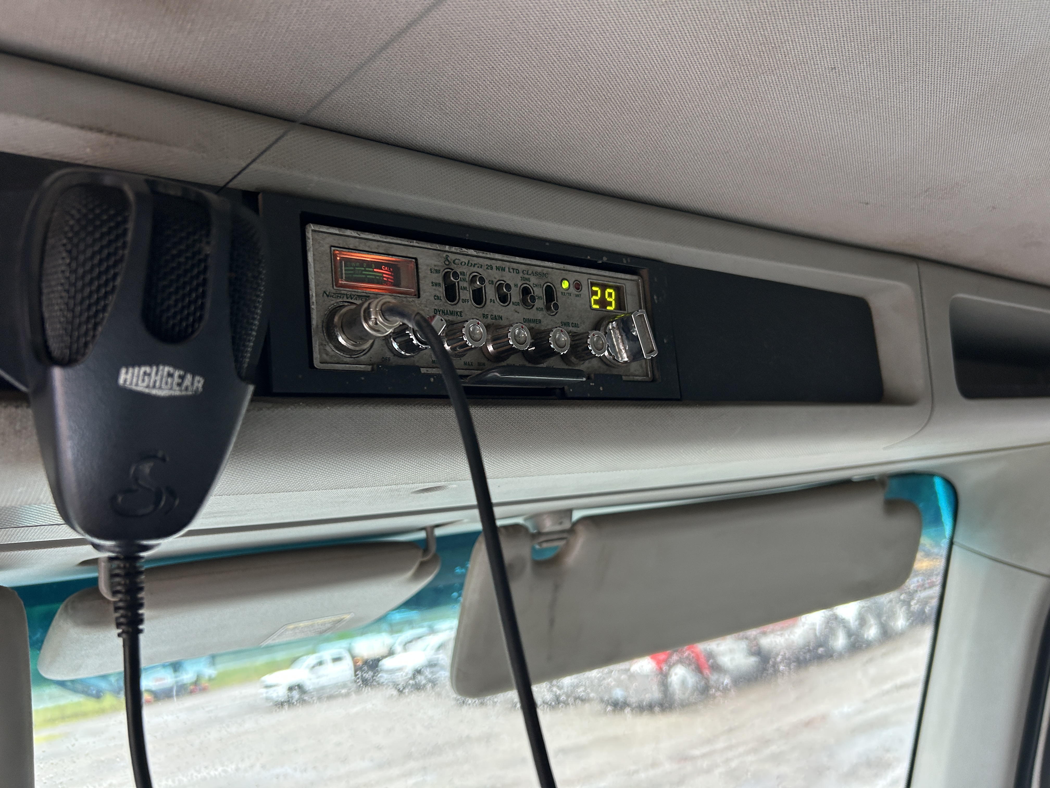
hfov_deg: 67.3
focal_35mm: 26
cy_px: 394
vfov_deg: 53.1
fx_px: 789
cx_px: 525
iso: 125
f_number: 1.5
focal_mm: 5.7
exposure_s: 1/74
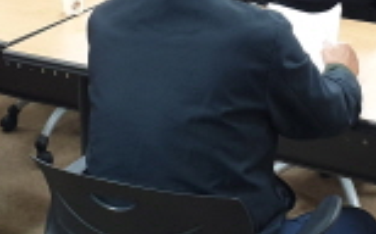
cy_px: -56
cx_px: 236
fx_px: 1003
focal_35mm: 98
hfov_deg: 21.2
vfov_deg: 12.9
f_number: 2.4
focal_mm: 4.3
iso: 250
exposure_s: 1/60
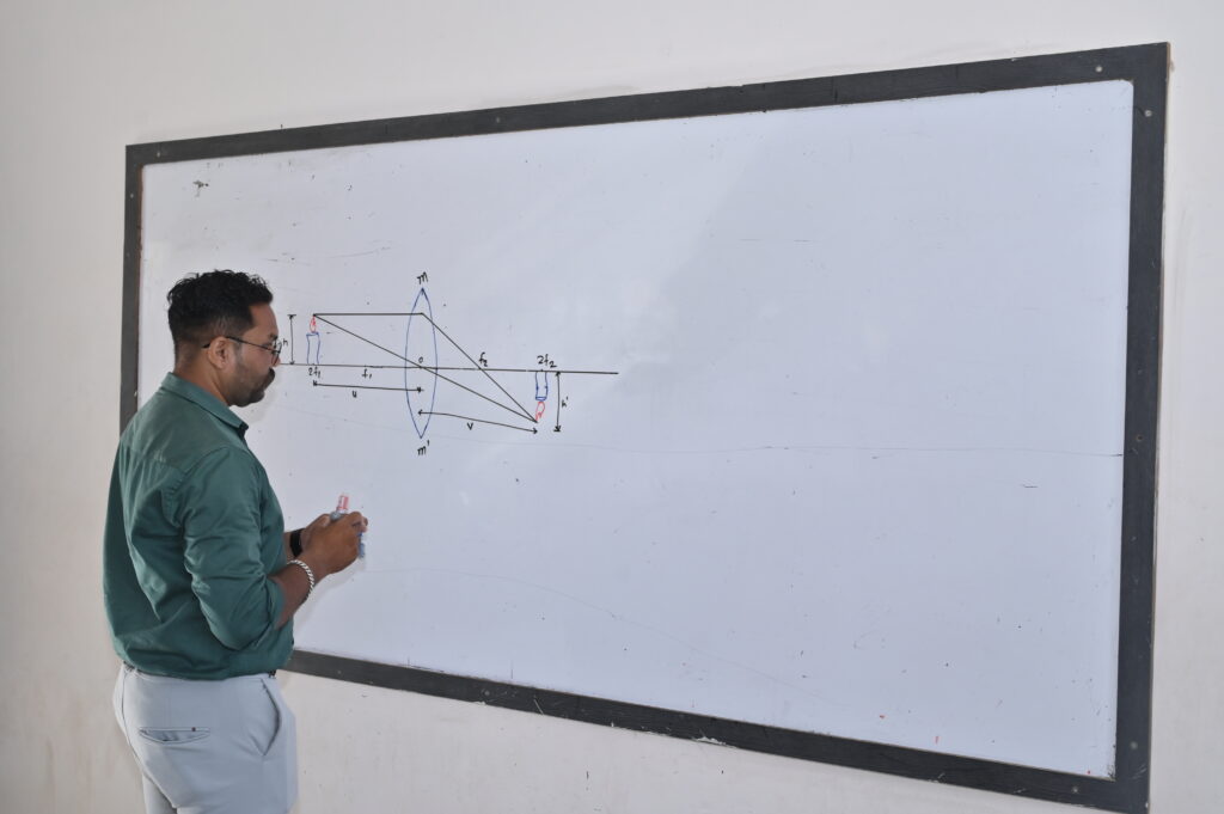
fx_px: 1427
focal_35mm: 42
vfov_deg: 31.8
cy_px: 407
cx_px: 612
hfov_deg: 46.4
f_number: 5.6
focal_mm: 42
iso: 500
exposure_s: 1/125
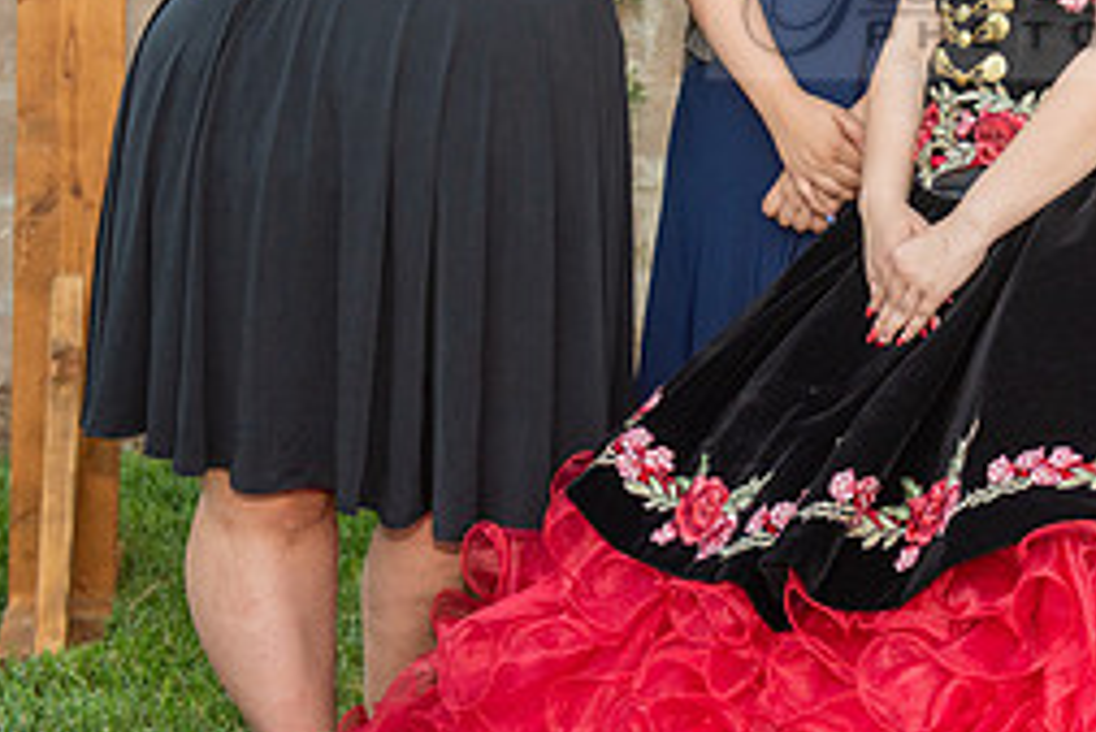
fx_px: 3351
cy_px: -24
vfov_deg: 12.3
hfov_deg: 18.1
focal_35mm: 110
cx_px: 1083
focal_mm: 48
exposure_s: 1/200
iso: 400
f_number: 3.5
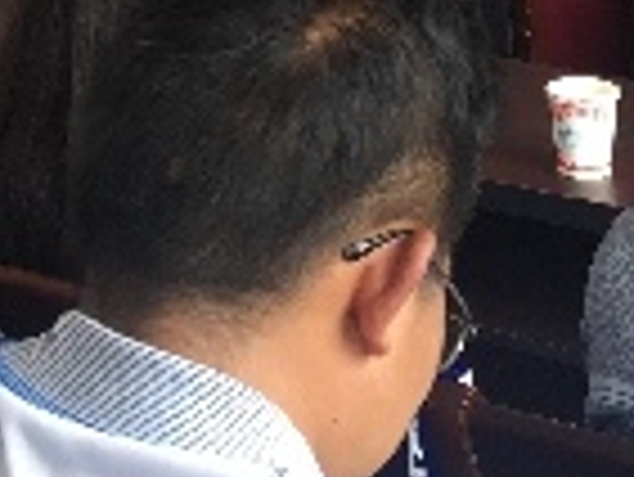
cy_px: -475
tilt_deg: -1.3
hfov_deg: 16.5
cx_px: 297
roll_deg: -0.4
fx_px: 2181
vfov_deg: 11.3
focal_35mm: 119
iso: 32
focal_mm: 4.15
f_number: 2.2
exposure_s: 1/50
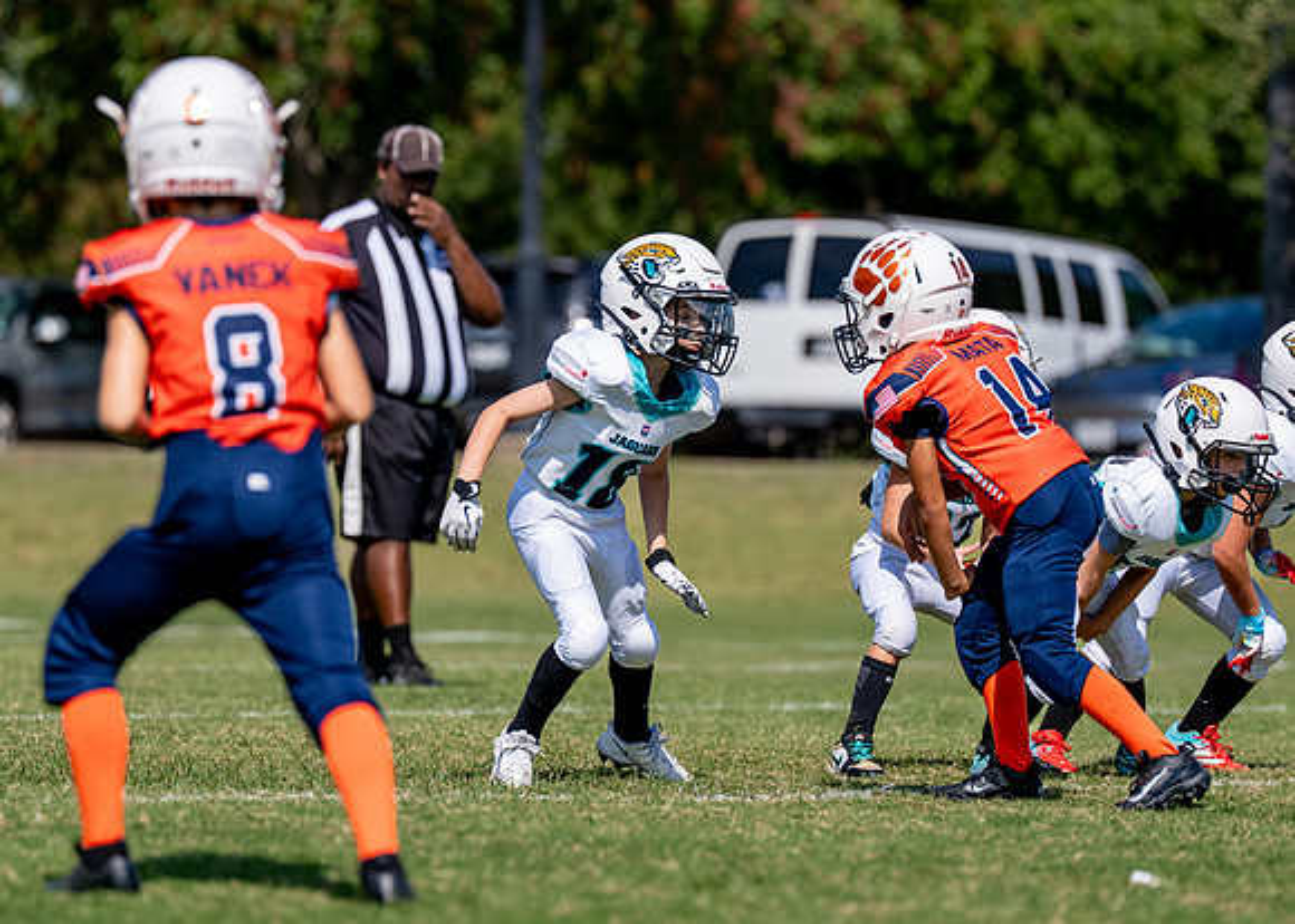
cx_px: 653
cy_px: 485
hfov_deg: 7.8
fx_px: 9502
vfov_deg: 5.6
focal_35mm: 258
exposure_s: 1/4000
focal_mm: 200
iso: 200
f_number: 3.5
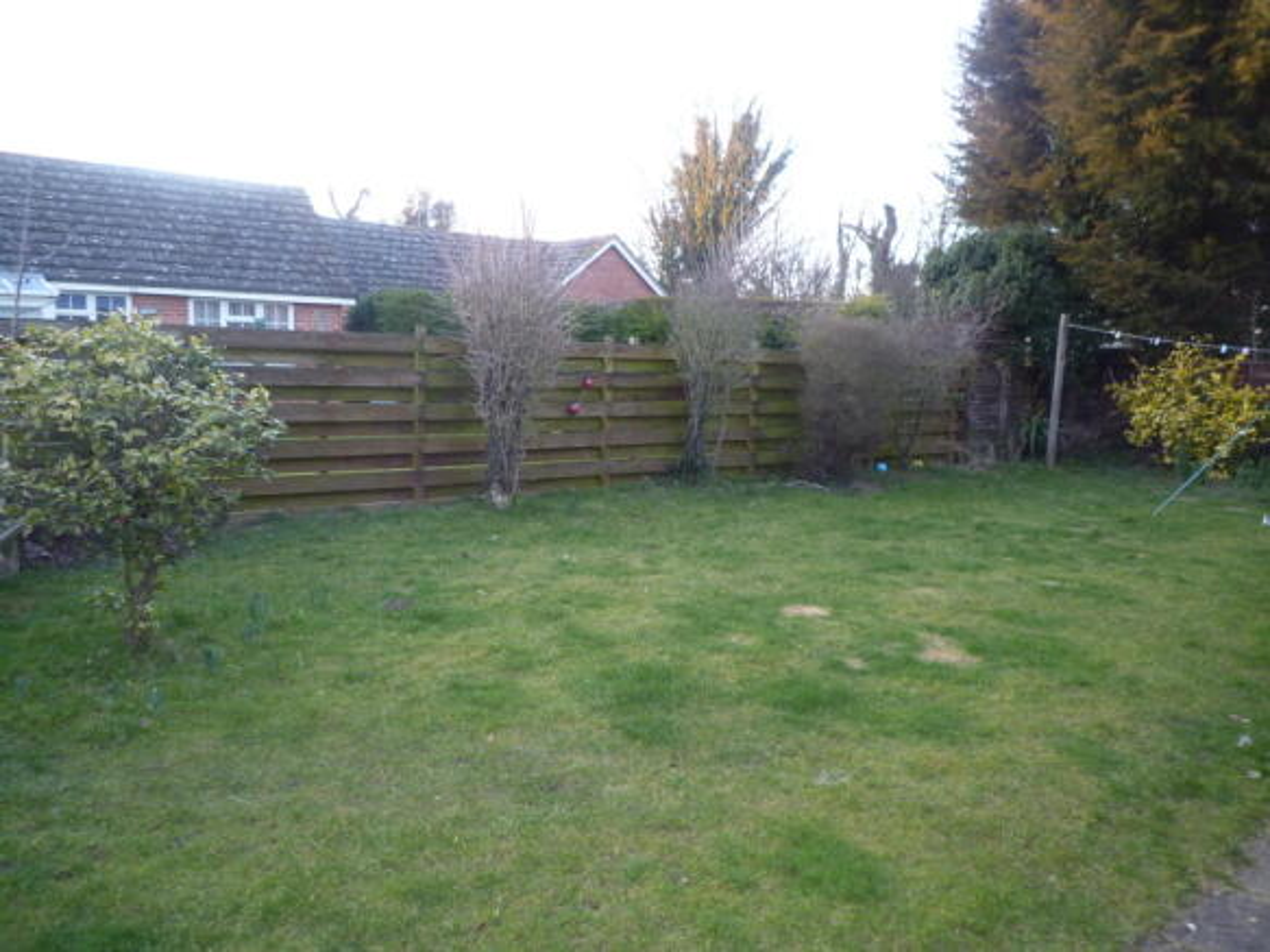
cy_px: 476
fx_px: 917
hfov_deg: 69.4
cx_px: 635
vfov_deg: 54.9
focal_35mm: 25
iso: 200
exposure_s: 1/30
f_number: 2.8
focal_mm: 4.4
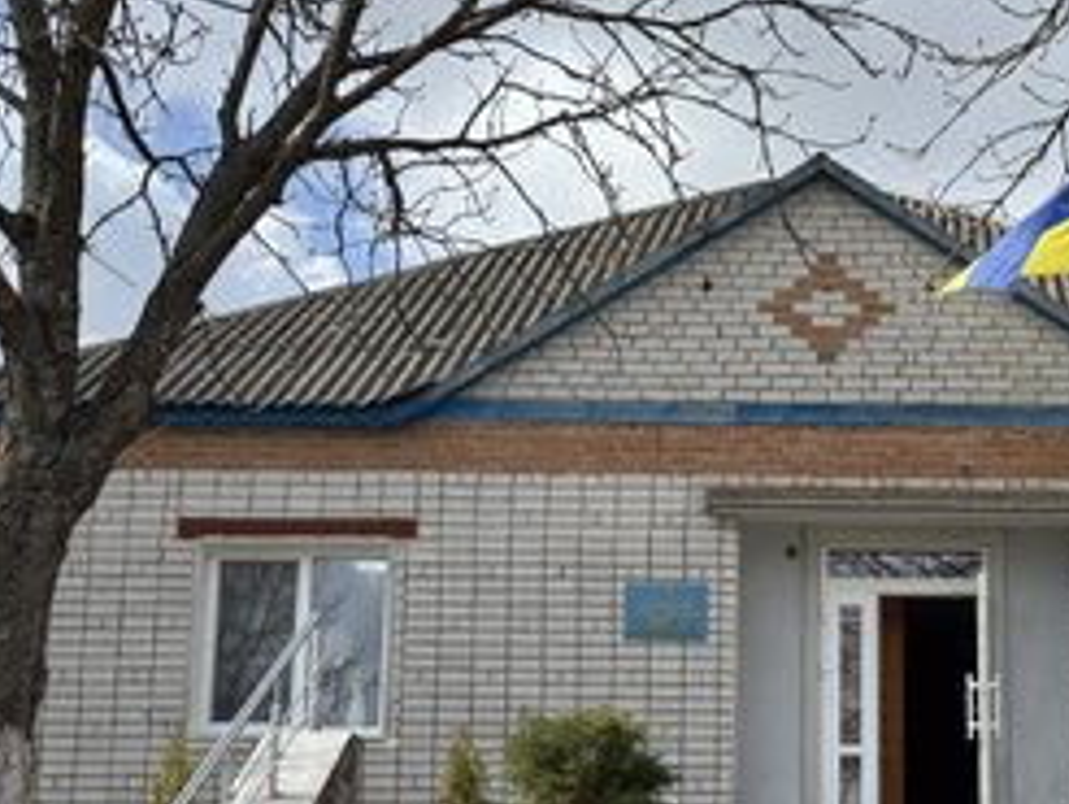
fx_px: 2411
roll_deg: -0.5
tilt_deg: +13.9
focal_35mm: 78
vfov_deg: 18.9
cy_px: 522
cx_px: 782
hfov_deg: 24.8
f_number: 1.78
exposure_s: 1/4049
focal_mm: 6.76
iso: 64
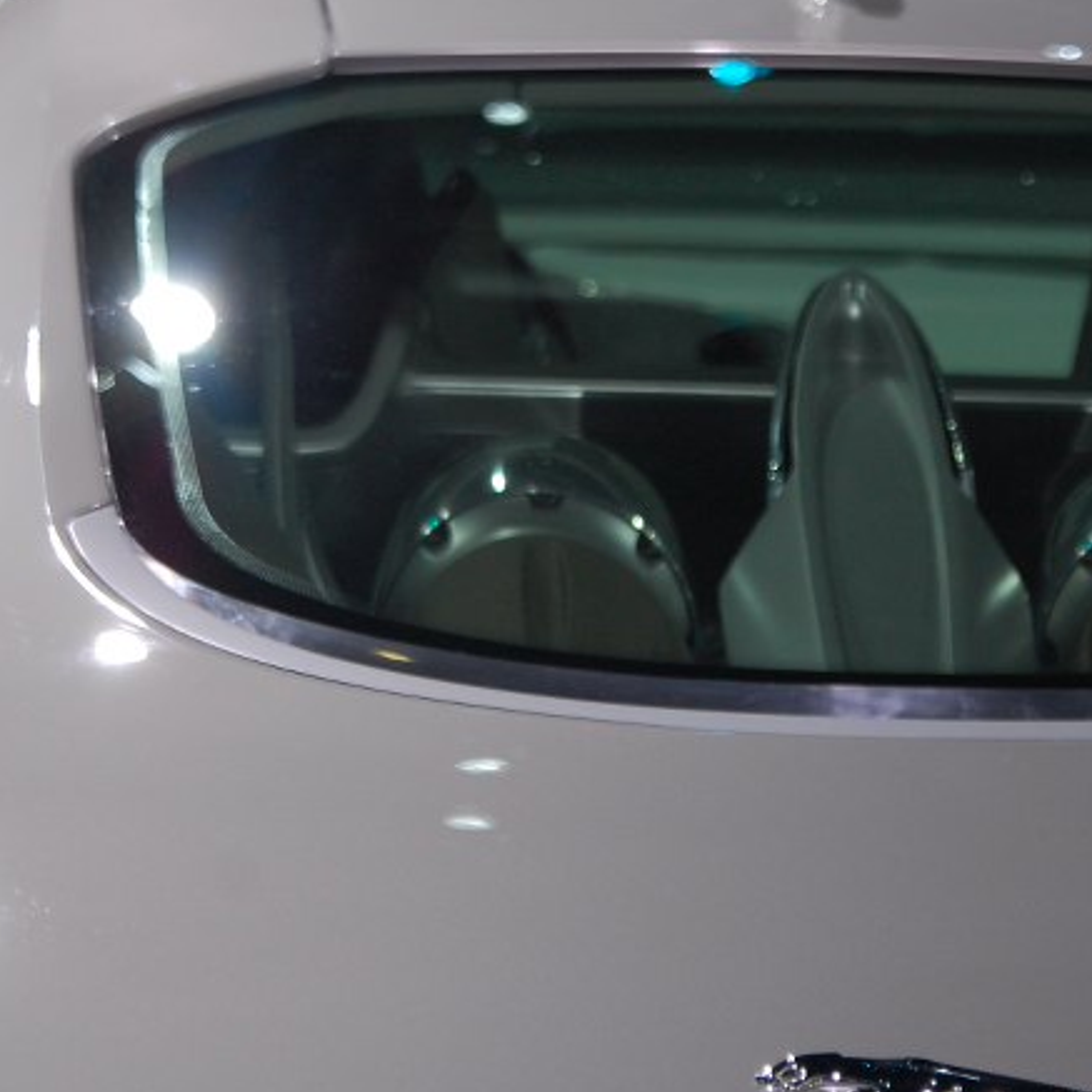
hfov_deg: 8.1
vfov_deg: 8.1
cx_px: 895
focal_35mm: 215
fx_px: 7673
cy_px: 514
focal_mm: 72
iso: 400
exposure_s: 1/250
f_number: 5.3
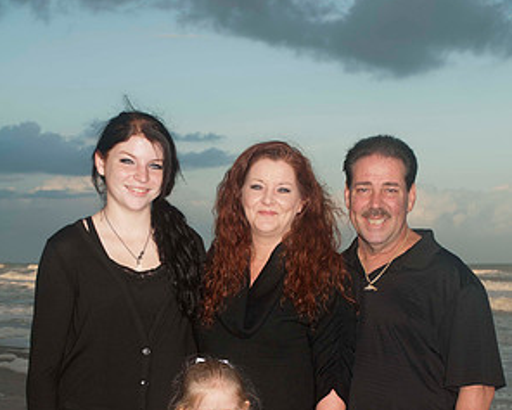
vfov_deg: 16.1
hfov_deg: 20.4
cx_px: 255
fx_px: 1425
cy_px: 382
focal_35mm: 94
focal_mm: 44
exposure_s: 1/125
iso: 100
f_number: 5.6
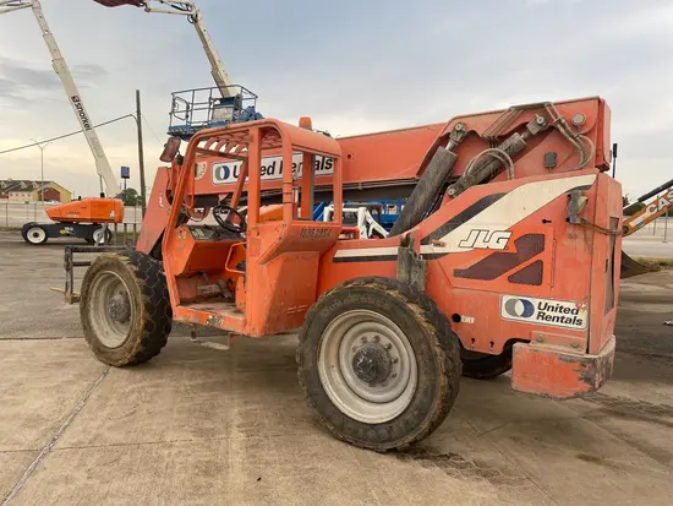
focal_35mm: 26
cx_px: 336
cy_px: 253
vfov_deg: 53.1
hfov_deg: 67.3
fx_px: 506
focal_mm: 4.25
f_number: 1.8
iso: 32
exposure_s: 1/213
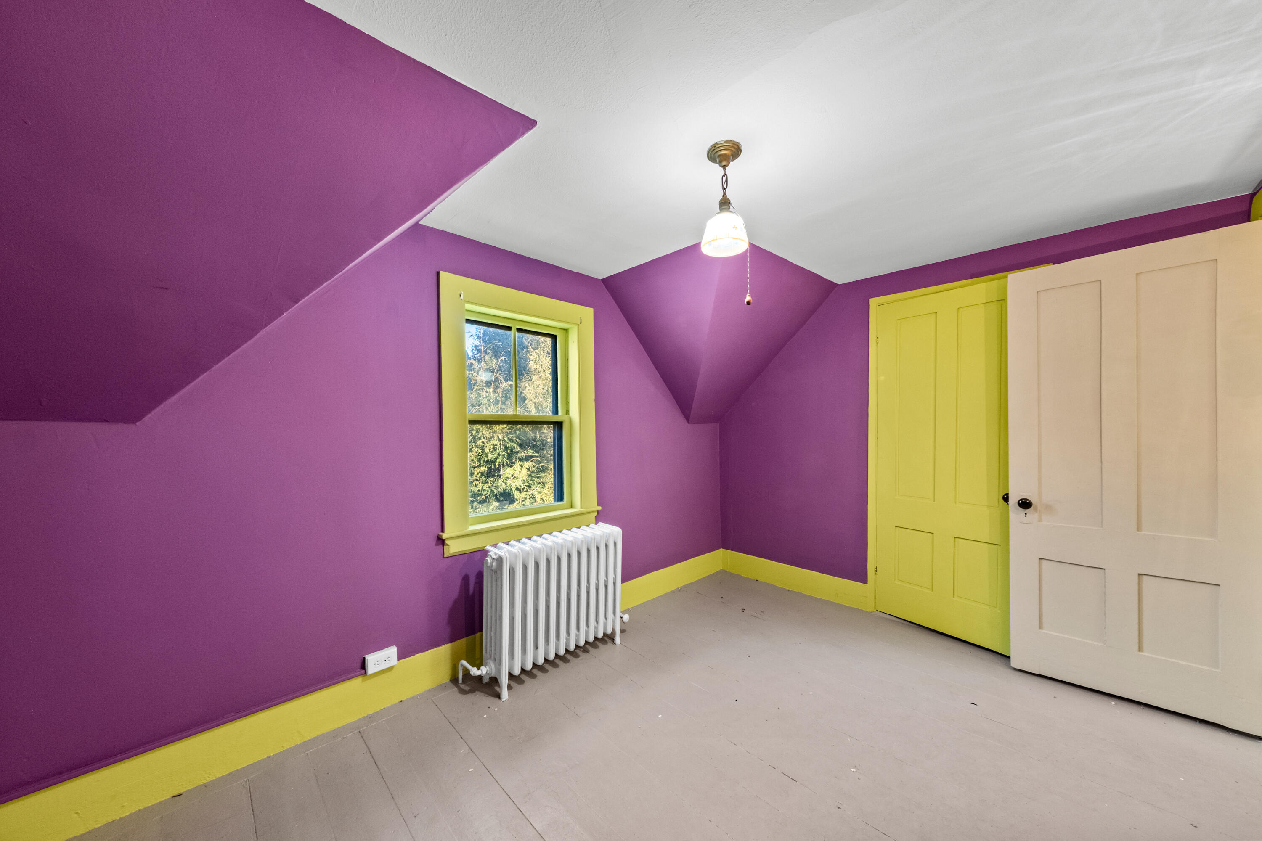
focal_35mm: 12
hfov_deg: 112.6
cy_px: 420
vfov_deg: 90.0
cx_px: 631
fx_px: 421
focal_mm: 8
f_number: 8
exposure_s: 1/2.5
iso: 500
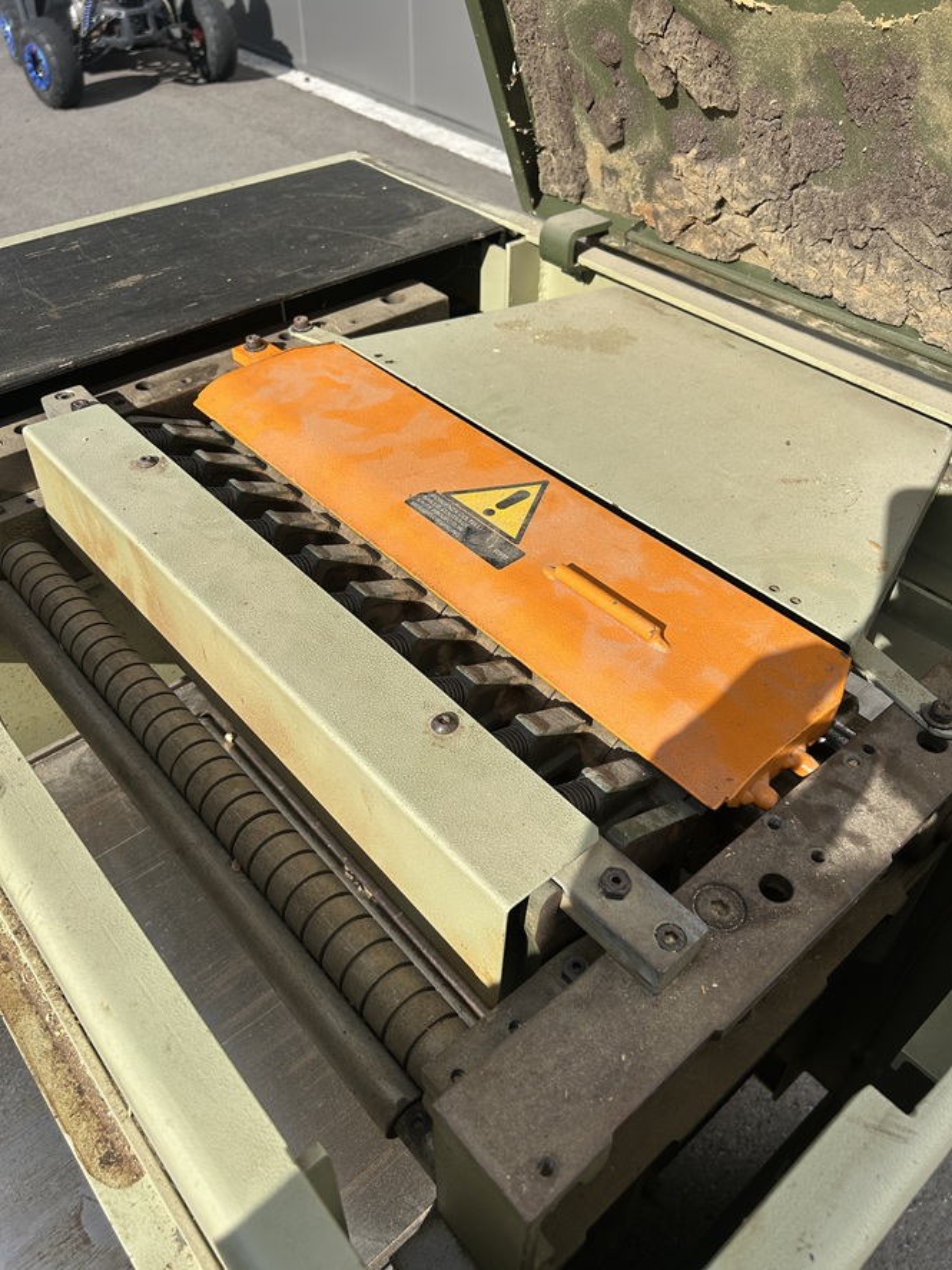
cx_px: 476
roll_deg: -0.6
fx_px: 954
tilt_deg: -41.8
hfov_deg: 53.1
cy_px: 635
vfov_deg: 67.3
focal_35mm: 26
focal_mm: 5.7
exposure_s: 1/4274
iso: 50
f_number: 1.5
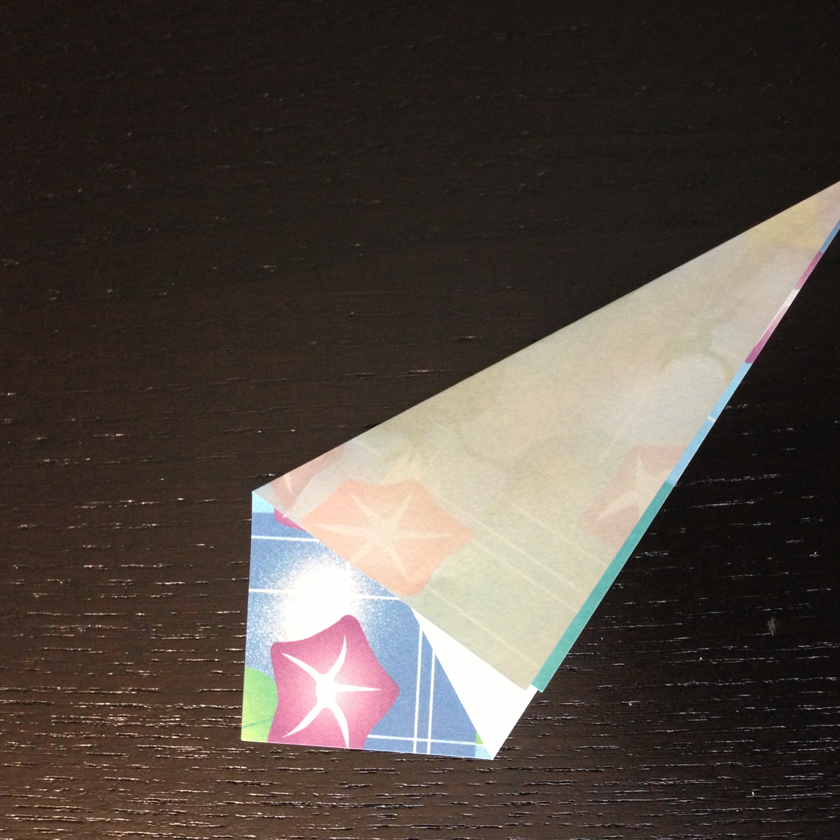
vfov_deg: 42.8
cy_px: 419
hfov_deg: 42.5
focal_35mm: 39
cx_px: 528
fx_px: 1071
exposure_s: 1/20
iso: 250
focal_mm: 4.13
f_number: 2.4
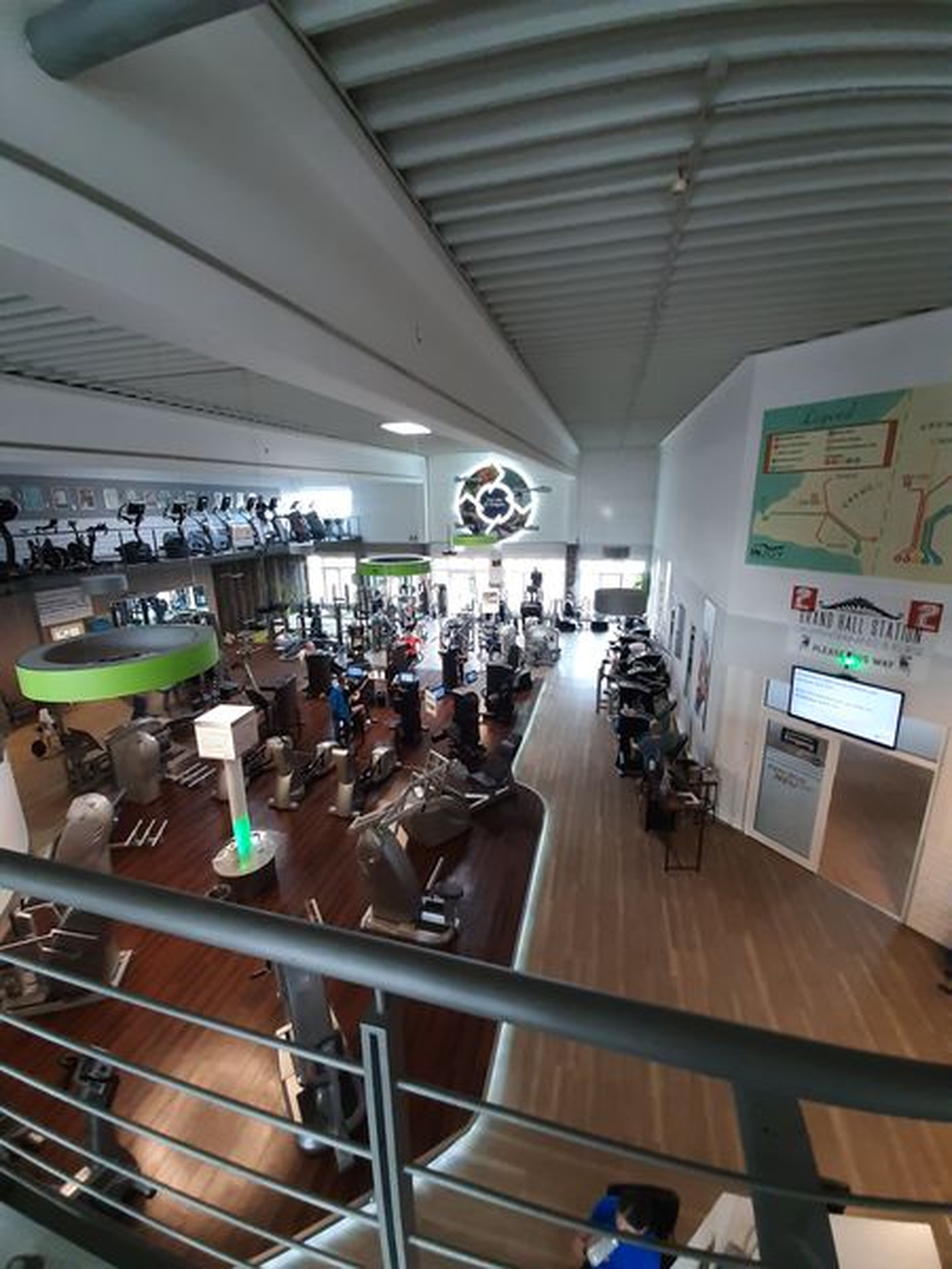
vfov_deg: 106.2
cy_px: 634
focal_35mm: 13
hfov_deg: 89.9
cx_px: 476
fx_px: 477
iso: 250
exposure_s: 1/25
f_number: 2.2
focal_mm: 1.42
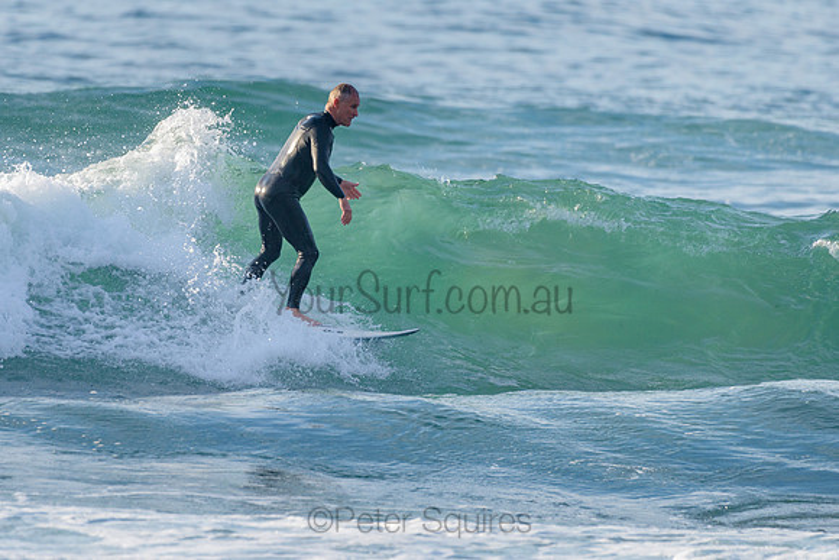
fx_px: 14292
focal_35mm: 613
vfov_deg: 2.2
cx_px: 329
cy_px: 221
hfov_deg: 3.4
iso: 250
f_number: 5.6
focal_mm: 500
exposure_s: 1/2000
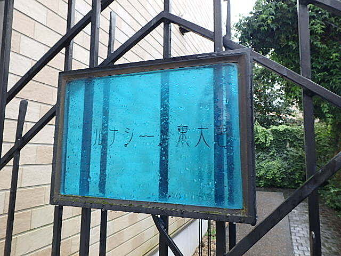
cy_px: 128
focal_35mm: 26
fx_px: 256
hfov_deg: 67.3
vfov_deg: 53.1
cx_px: 170
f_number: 4.3
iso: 200
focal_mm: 4.7
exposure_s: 1/40
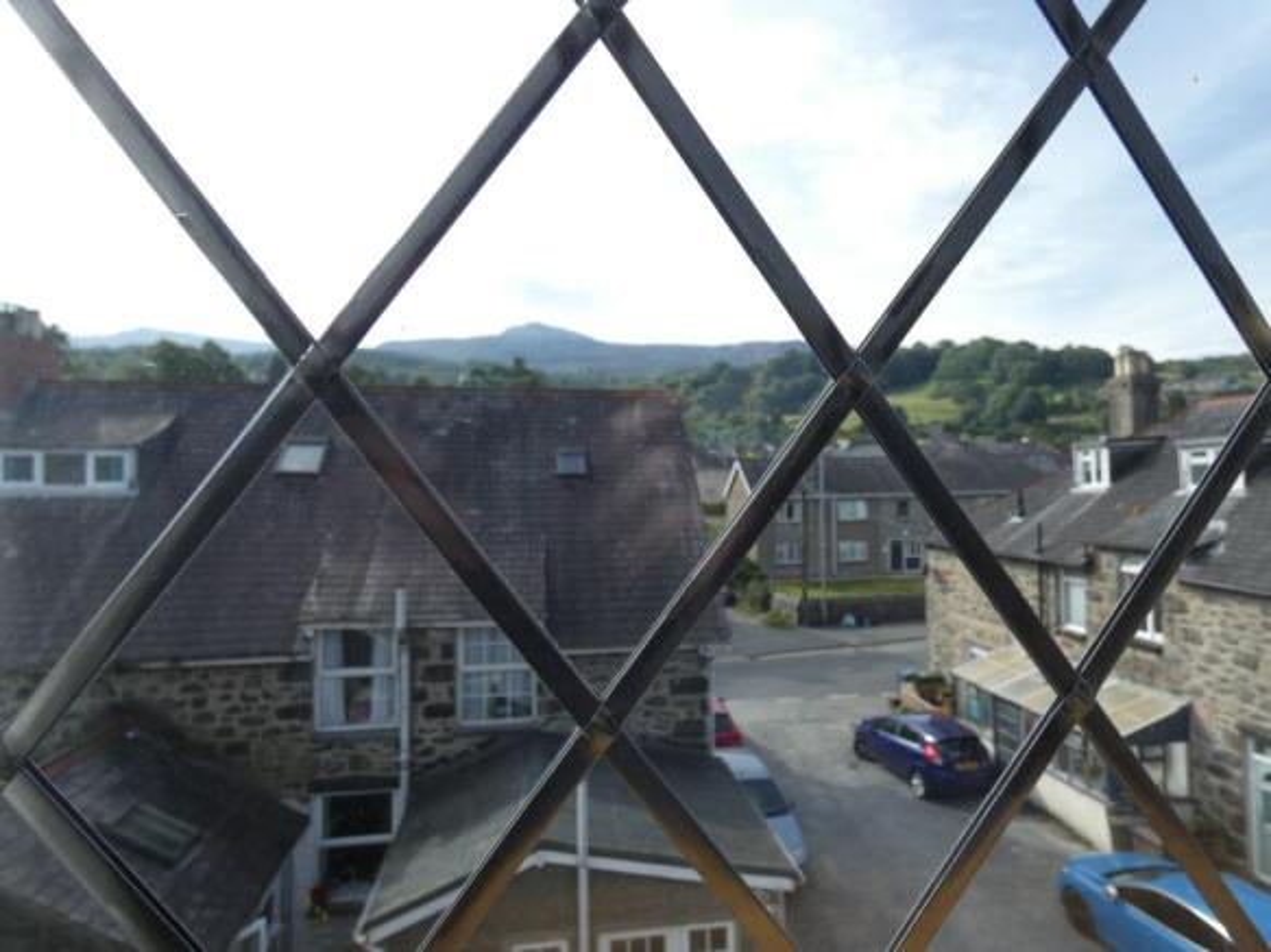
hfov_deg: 81.8
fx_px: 734
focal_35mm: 20
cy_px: 476
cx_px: 636
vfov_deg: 66.0
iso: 80
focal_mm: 3.6
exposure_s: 1/640
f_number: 2.8
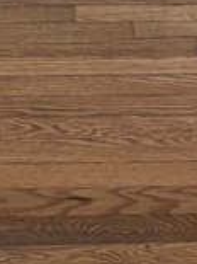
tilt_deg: -15.6
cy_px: -363
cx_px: 78
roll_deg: +0.7
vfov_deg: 12.8
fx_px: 904
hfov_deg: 12.4
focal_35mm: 119
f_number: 1.78
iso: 160
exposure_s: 1/121
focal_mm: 6.76
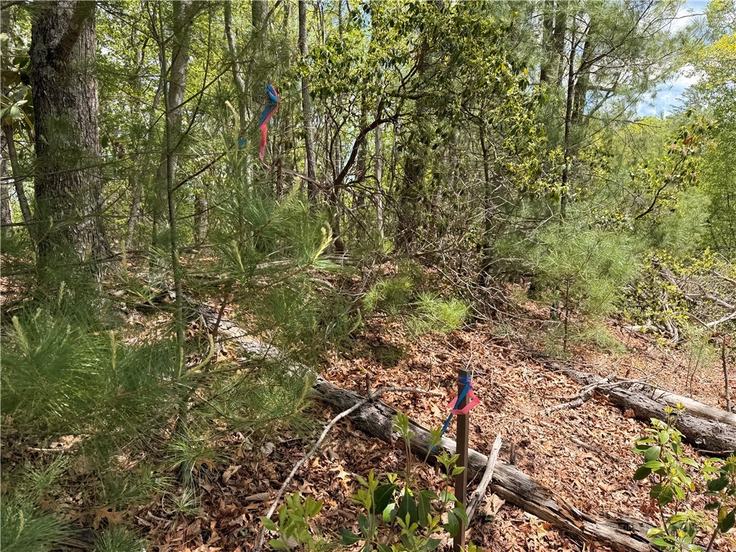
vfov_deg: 56.8
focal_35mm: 24
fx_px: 510
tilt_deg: -6.2
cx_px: 368
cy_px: 276
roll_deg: +0.7
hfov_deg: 71.6
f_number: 1.78
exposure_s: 1/1230
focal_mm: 6.76
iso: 80
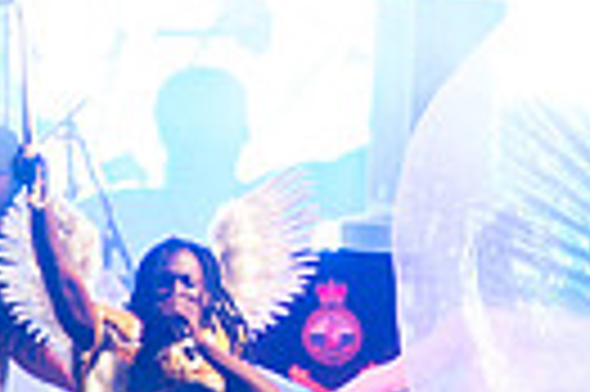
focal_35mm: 1242
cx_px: 311
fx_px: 20330
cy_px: 203
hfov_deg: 1.7
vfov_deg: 1.1
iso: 3200
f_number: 5.6
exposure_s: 1/200
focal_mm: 280
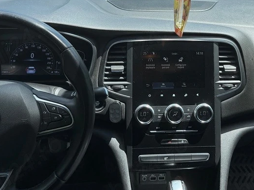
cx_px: 168
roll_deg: -1.3
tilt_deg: -20.9
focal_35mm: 46
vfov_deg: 31.1
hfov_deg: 40.8
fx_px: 337
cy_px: 55
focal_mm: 6.76
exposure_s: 1/1618
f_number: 1.78
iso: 80
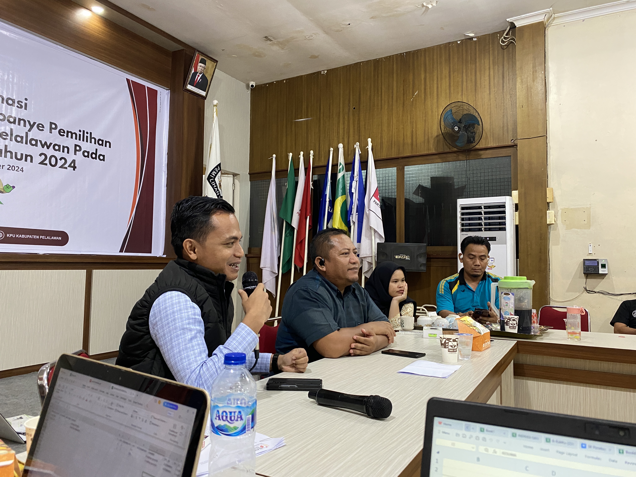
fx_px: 478
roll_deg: -1.0
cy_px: 238
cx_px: 318
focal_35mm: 26
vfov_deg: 53.1
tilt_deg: +2.7
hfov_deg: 67.3
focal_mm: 4.25
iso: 400
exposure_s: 1/60
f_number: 1.8
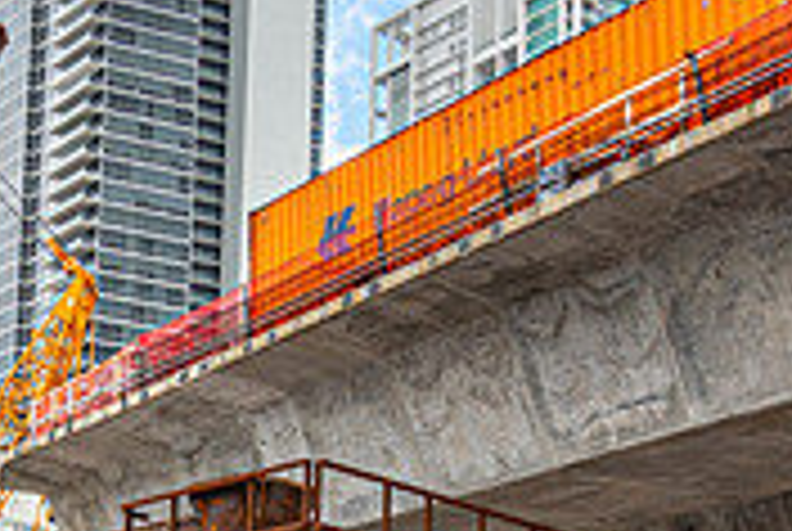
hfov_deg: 24.6
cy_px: 718
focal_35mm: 79
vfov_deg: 16.3
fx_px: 1741
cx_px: 27
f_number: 6.3
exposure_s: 1/160
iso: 125
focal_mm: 8.8
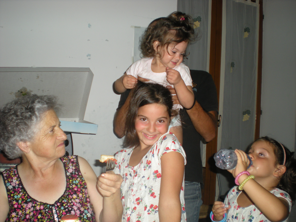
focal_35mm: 38
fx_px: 325
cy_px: 111
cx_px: 148
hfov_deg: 49.0
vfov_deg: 37.7
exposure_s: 1/60
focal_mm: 6.3
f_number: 3.1
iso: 107
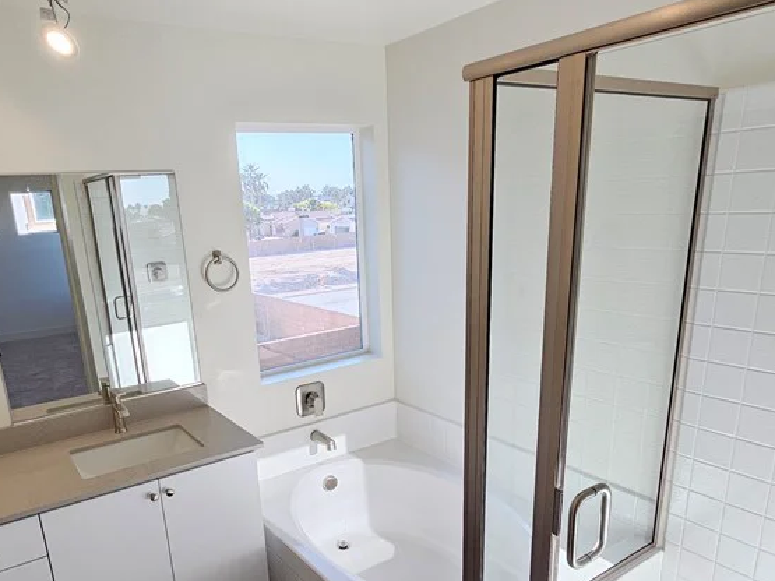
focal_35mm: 24
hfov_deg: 71.3
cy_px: 374
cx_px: 338
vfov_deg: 55.9
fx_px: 537
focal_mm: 2.2
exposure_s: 1/133
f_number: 2.2
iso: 50
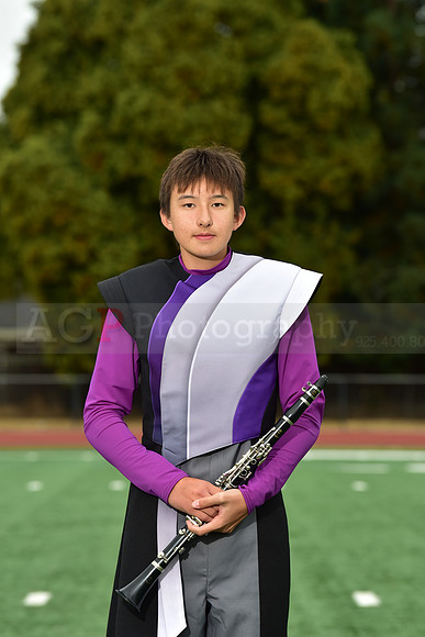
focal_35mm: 165
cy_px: 318
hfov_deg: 8.3
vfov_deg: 12.4
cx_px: 212
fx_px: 2920
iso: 500
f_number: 5.6
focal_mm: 165
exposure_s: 1/250
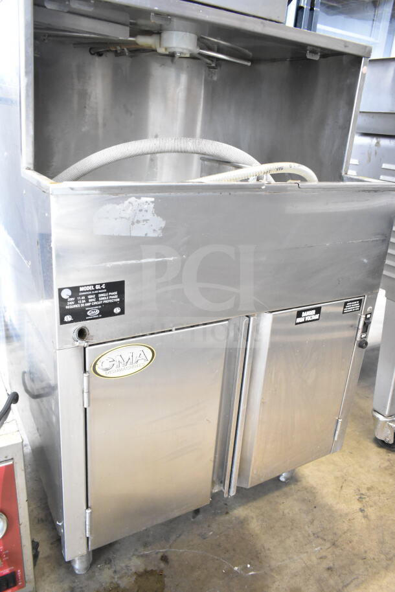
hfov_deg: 48.0
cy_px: 296
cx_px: 198
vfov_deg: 67.4
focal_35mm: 27
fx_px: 444
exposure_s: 1/30
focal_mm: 18
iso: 3600
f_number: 3.5
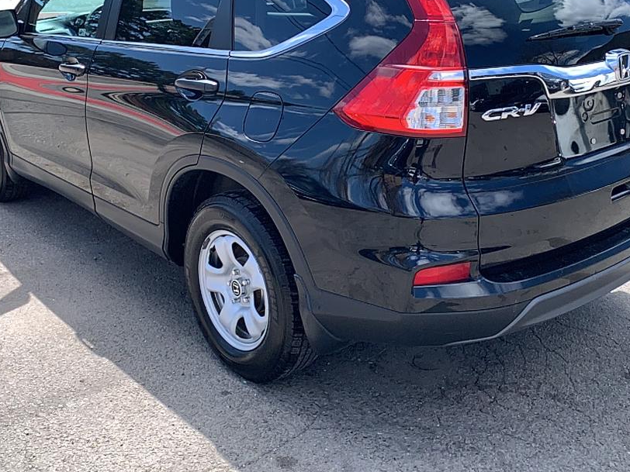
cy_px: 174
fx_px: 746
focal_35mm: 41
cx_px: 328
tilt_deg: -16.5
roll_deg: +0.0
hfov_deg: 45.8
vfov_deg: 34.9
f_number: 1.8
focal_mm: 4.25
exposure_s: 1/1013
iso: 25
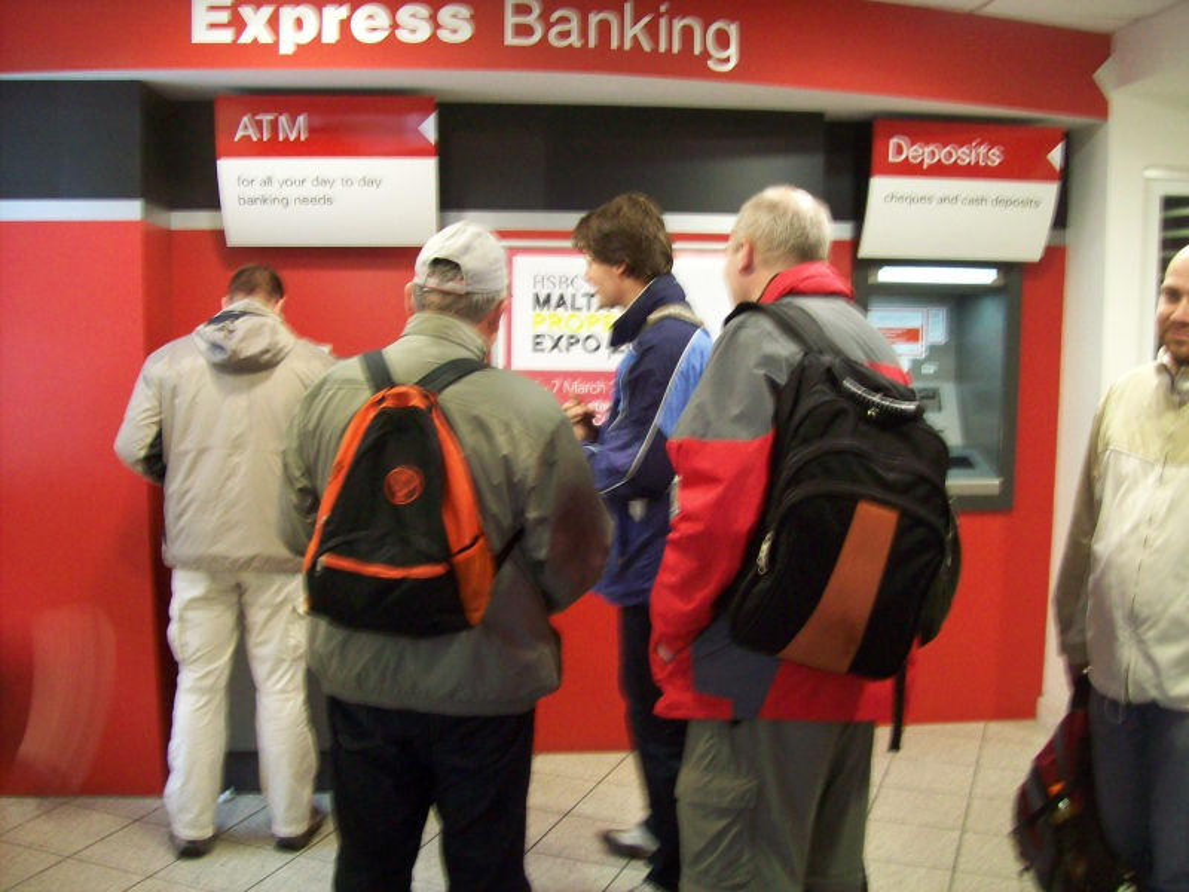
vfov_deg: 39.7
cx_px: 594
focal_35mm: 36
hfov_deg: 51.4
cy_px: 446
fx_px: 1237
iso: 200
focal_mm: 6
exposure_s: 1/8
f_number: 2.7
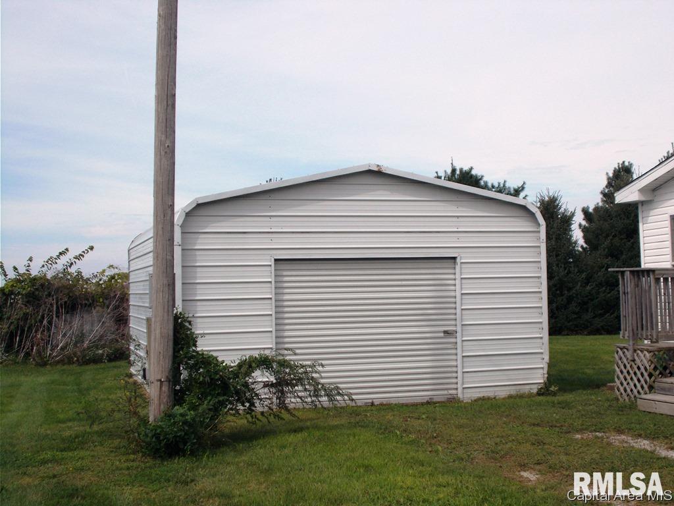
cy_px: 253
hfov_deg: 38.2
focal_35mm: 50
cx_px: 337
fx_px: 974
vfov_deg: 29.1
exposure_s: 1/160
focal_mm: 9
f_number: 11.3
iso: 80
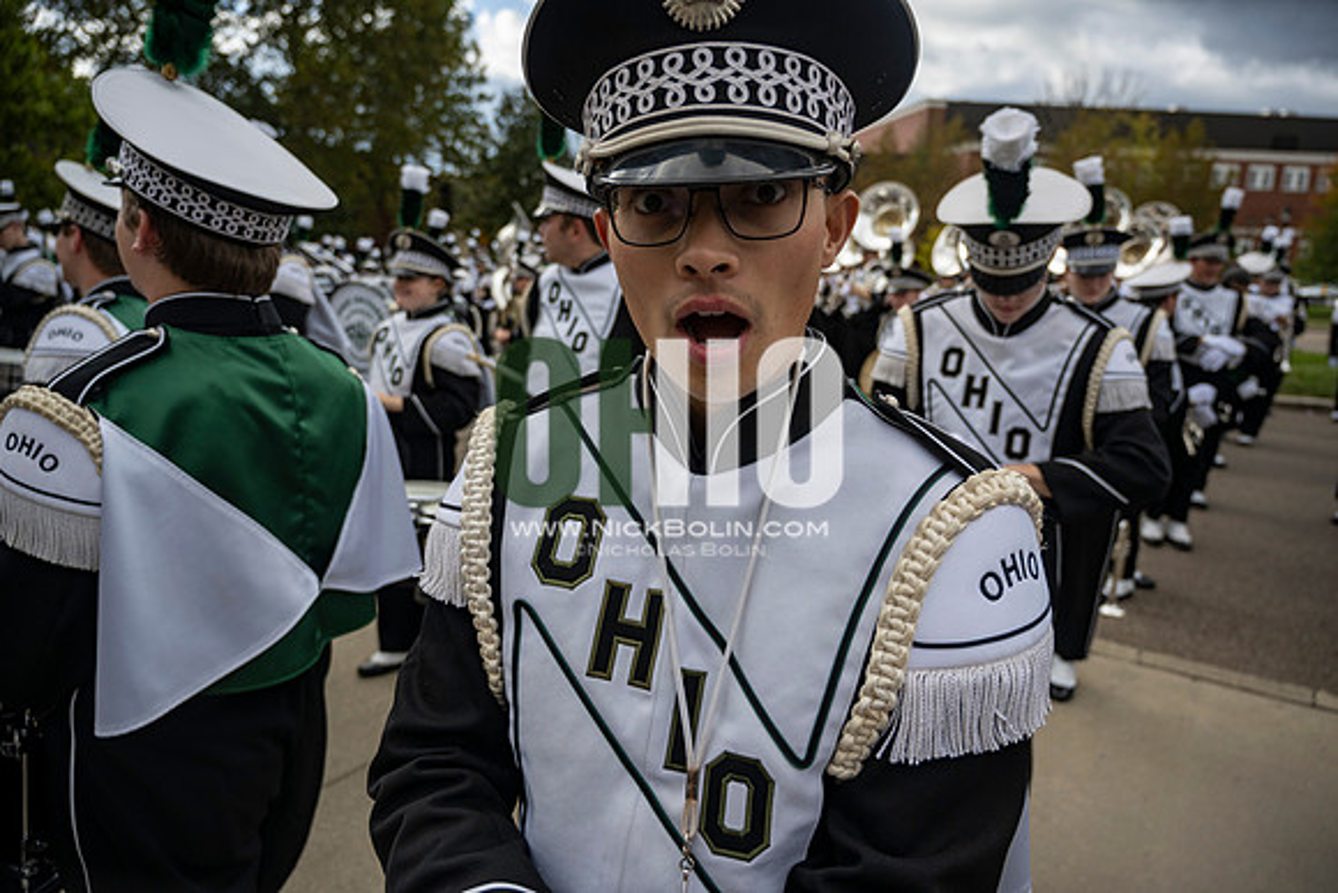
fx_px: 892
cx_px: 669
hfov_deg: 73.7
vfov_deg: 53.2
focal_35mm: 24
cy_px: 446
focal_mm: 24
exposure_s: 1/1000
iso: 100
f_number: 4
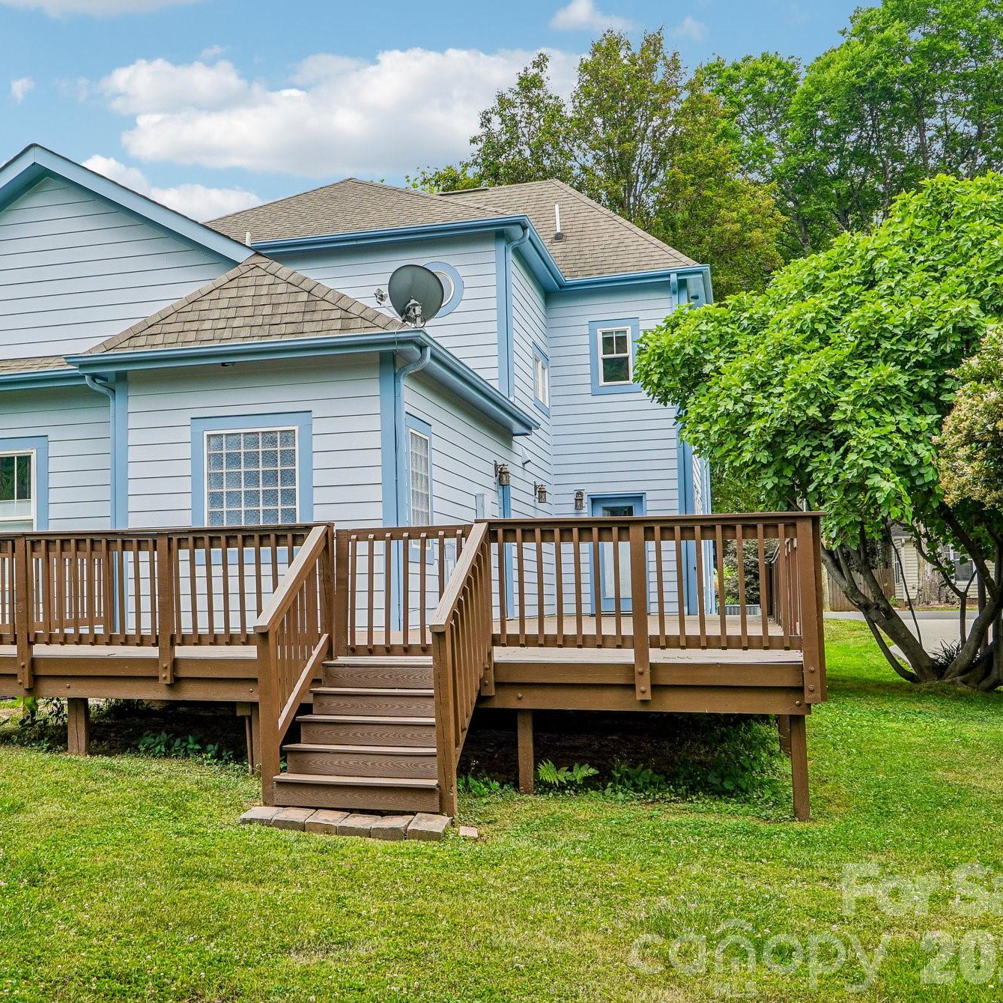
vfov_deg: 42.8
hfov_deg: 42.1
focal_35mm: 39
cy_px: 499
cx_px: 314
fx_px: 1278
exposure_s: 1/45
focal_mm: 20
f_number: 8
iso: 100
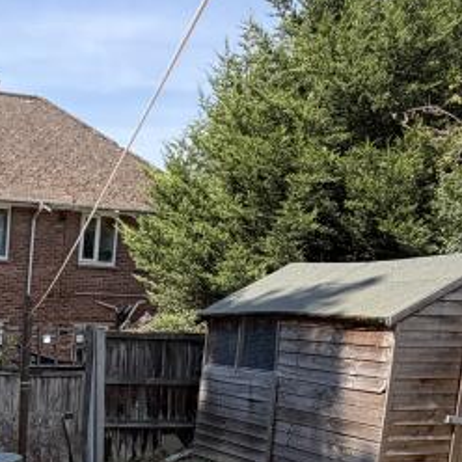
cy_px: 455
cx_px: -73
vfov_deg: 31.1
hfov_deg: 29.4
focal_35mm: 51
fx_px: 770
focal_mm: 2.22
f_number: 2.2
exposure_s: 1/664
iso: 40
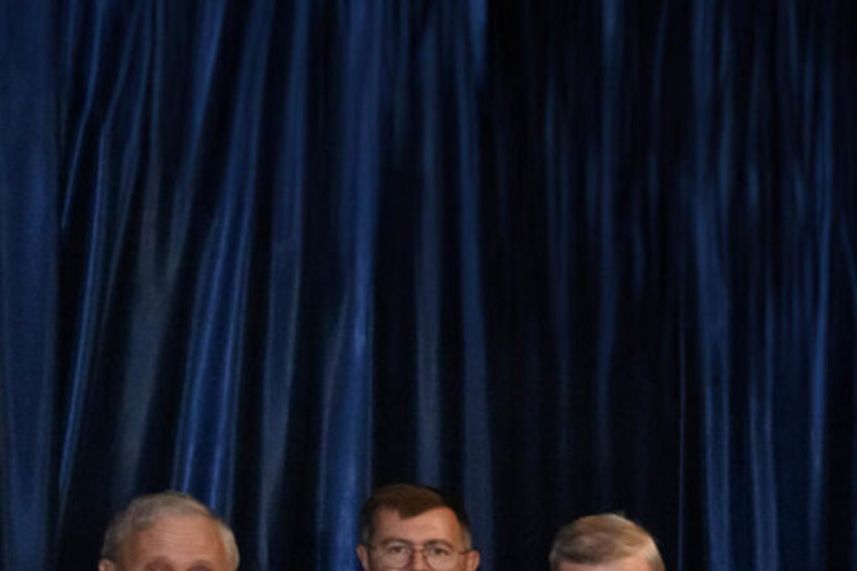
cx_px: 1636
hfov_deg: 16.6
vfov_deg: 12.8
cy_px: 981
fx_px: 2332
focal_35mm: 98
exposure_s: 1/200
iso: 2000
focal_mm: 24
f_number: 6.3
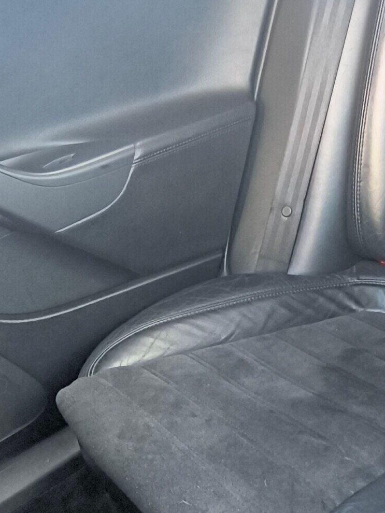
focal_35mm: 42
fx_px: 623
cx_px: 242
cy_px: 416
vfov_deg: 42.6
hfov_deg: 34.2
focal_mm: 1.65
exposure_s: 1/33.3
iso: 320
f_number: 2.2
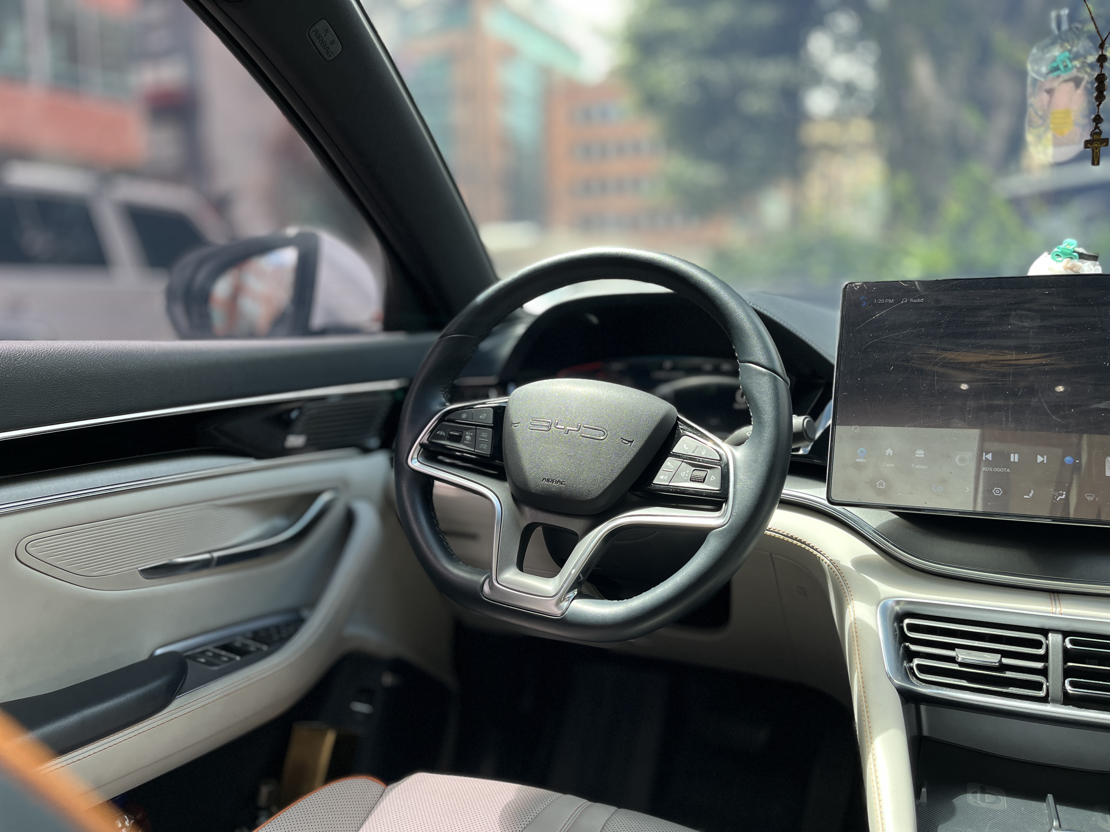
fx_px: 834
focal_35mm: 26
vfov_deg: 53.1
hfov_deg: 67.3
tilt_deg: -9.5
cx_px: 555
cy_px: 416
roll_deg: +0.3
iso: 80
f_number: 1.6
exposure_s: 1/121
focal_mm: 5.1
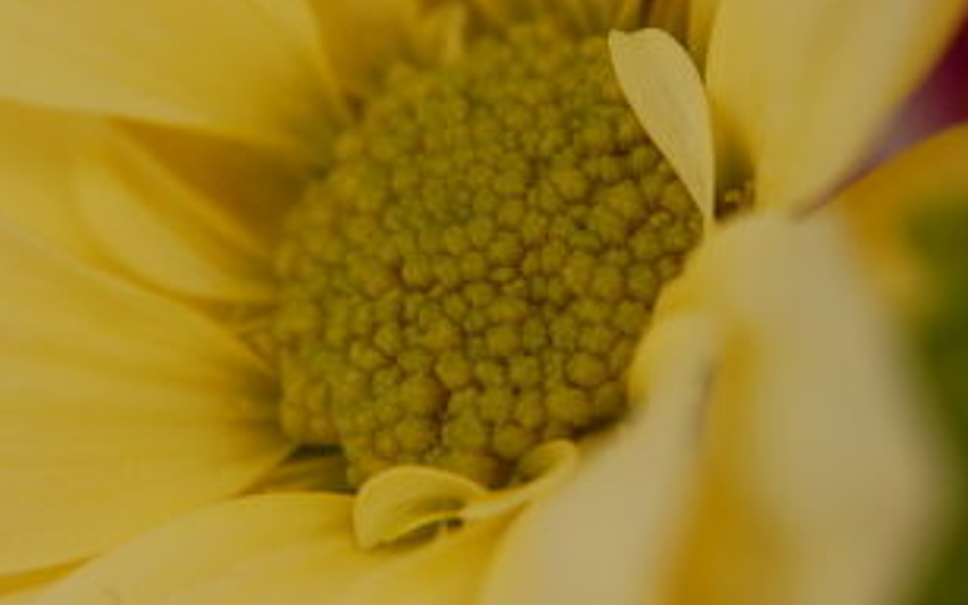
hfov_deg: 17.8
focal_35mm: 117
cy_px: 186
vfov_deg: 11.2
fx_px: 3087
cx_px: 473
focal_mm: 46
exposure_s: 1/160
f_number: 8
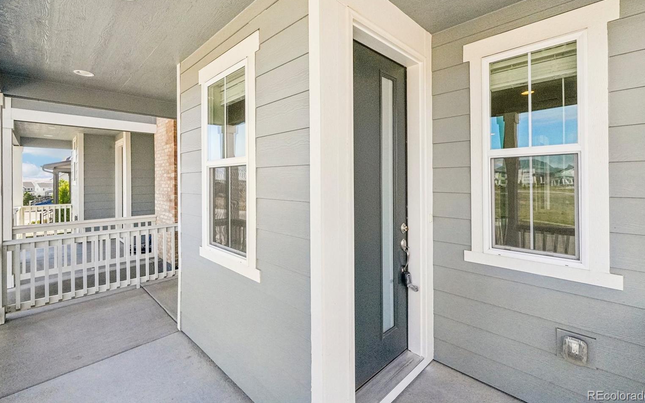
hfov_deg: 97.8
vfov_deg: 71.0
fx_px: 281
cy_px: 179
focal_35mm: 16
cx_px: 318
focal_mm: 10
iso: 800
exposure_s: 1/1600
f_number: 8
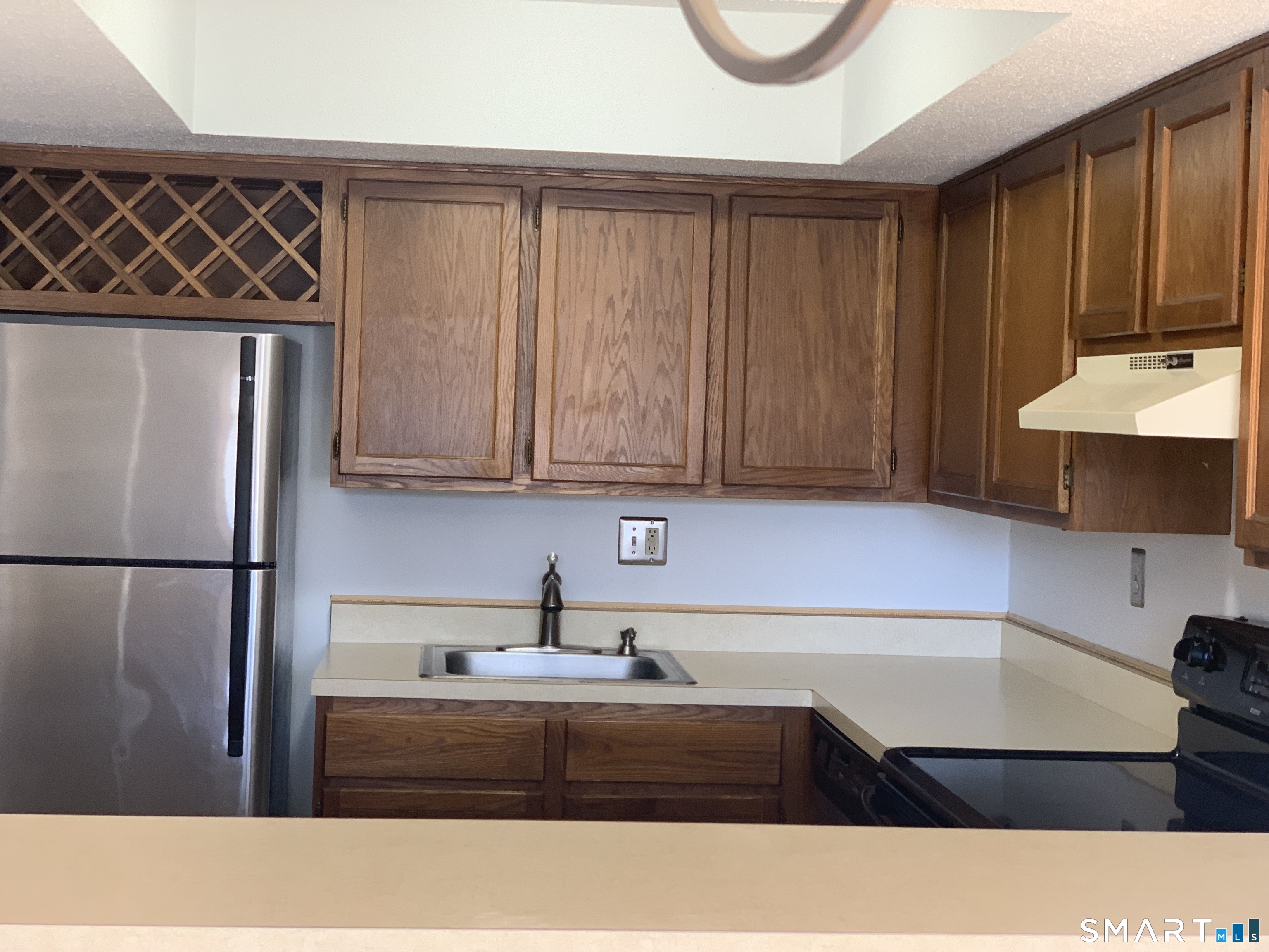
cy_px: 476
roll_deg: -1.5
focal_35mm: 52
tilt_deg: -0.2
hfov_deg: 36.8
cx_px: 634
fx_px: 1906
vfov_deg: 28.0
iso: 125
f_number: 2.4
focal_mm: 6
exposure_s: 1/86
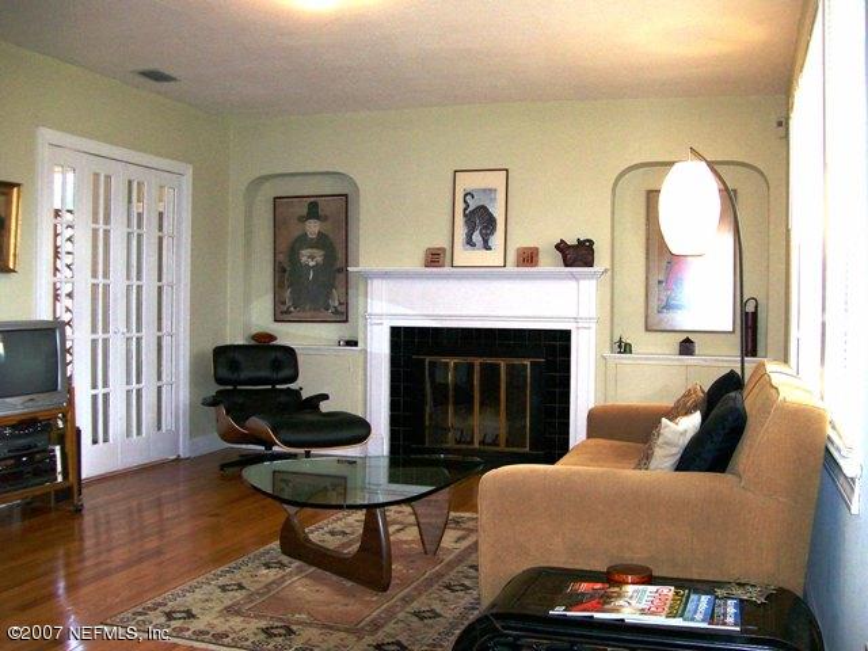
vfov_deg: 39.7
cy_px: 326
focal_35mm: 36
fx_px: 903
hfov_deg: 51.4
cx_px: 434
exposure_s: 1/64
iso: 140
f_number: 2.7
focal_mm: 6
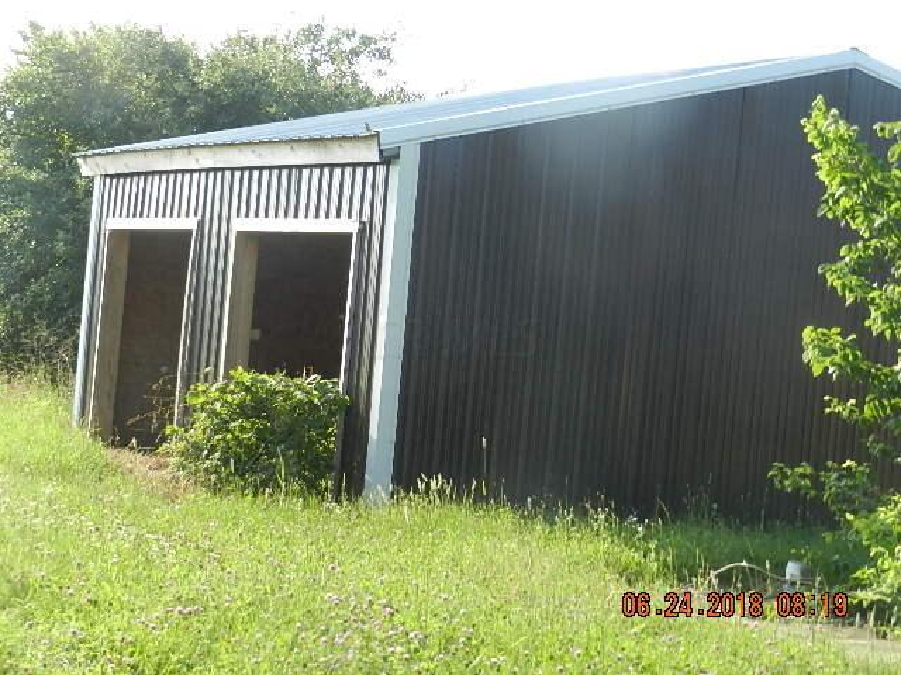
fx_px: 2603
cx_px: 450
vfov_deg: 14.8
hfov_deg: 19.6
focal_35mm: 100
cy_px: 338
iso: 160
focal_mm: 17.7
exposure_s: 1/200
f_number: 4.6
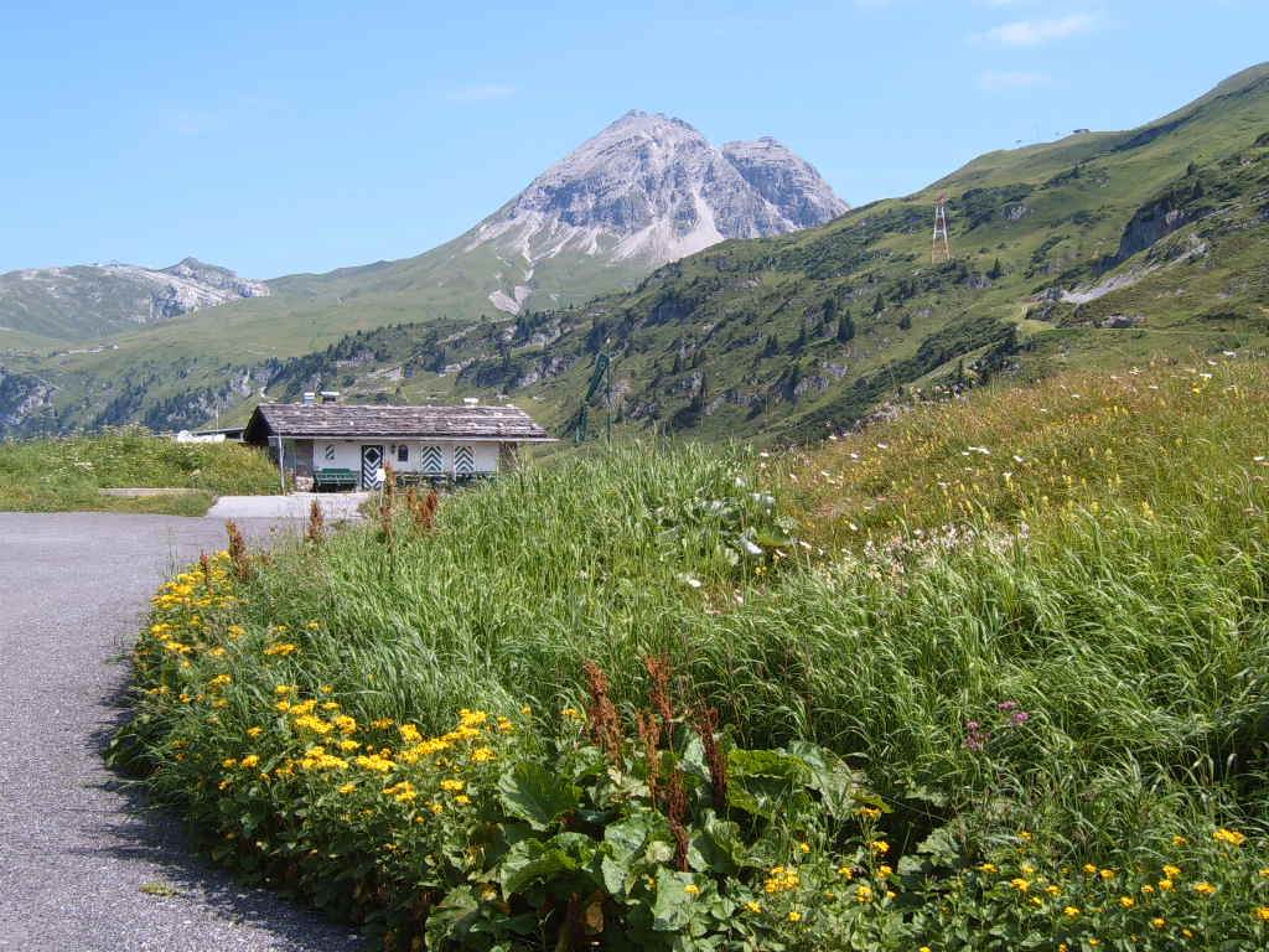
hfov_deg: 40.4
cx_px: 634
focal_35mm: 47
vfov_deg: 30.9
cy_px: 476
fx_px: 1723
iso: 63
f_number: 6.6
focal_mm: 7.8
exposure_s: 1/180
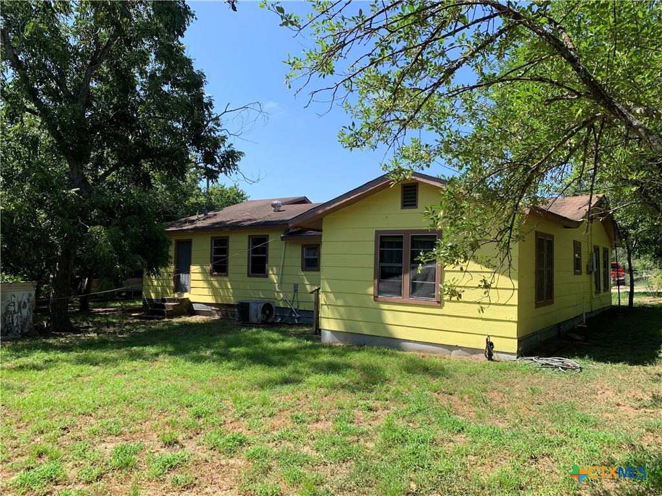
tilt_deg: +2.8
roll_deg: -2.7
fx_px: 497
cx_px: 331
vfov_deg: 53.1
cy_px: 248
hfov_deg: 67.3
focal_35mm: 26
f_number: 1.8
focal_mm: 4.25
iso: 25
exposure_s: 1/1250
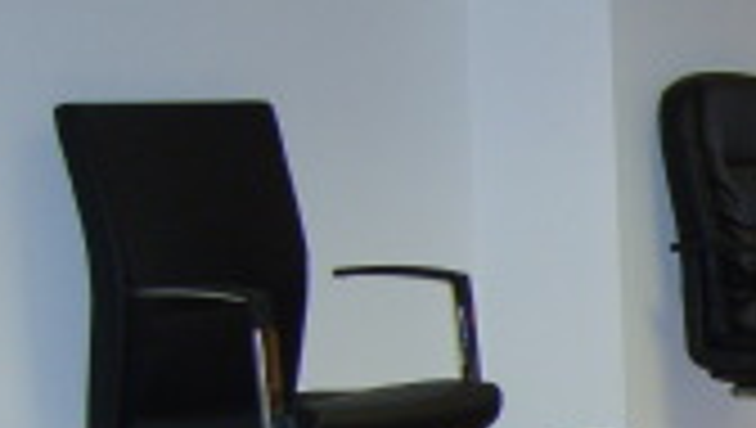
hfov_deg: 15.8
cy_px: 590
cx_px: 1080
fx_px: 2529
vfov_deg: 9.5
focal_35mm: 126
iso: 100
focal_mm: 7.8
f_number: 2.8
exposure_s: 1/30
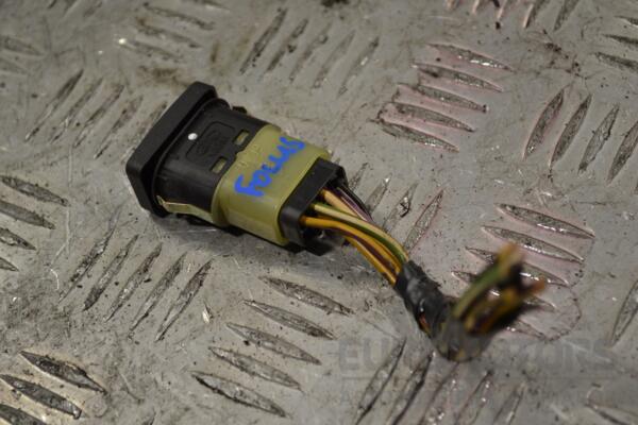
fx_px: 1462
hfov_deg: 24.6
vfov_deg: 16.6
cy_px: 212
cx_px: 319
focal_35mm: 82
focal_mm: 55
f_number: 5.6
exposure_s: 1/125
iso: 360
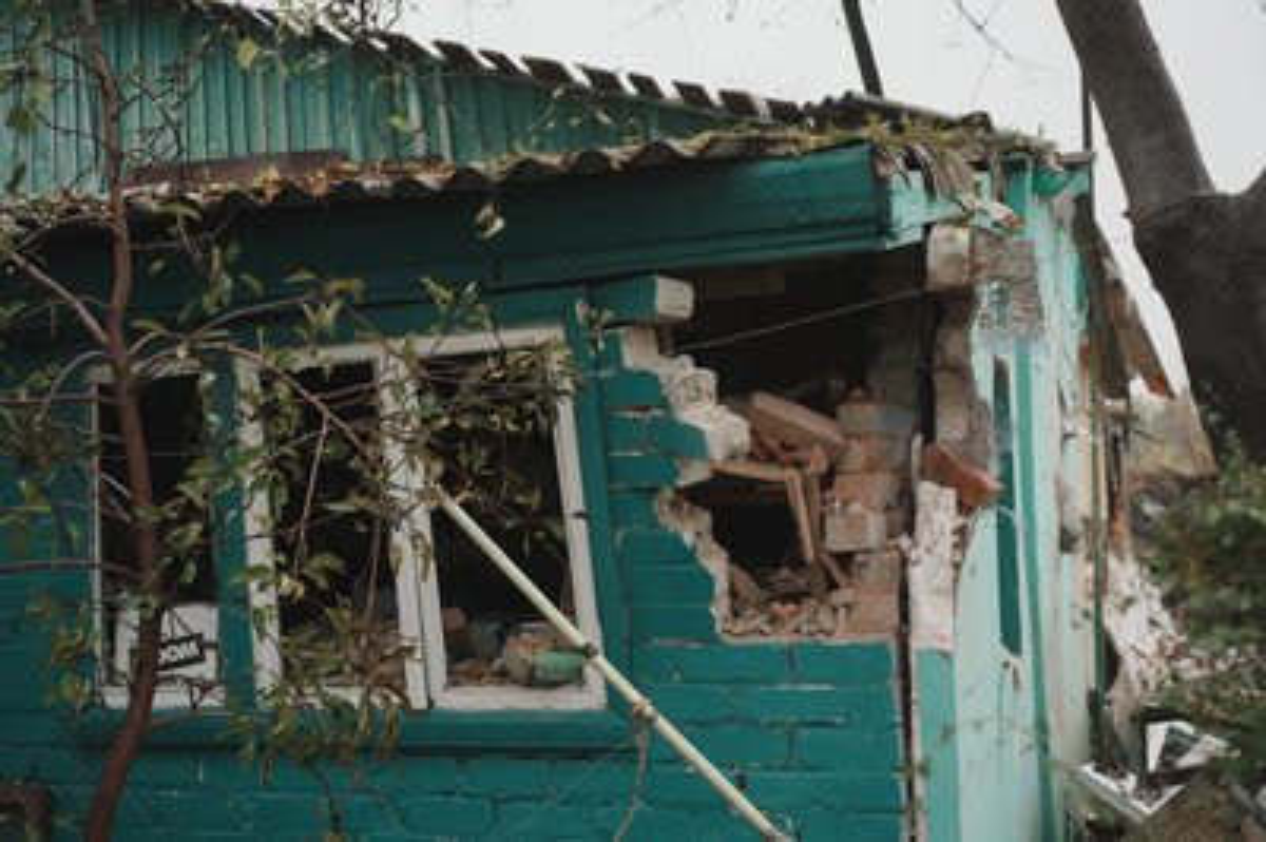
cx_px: 633
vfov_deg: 30.5
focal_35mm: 44
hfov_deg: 44.5
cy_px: 421
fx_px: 1546
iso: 400
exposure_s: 1/800
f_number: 3.5
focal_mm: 44
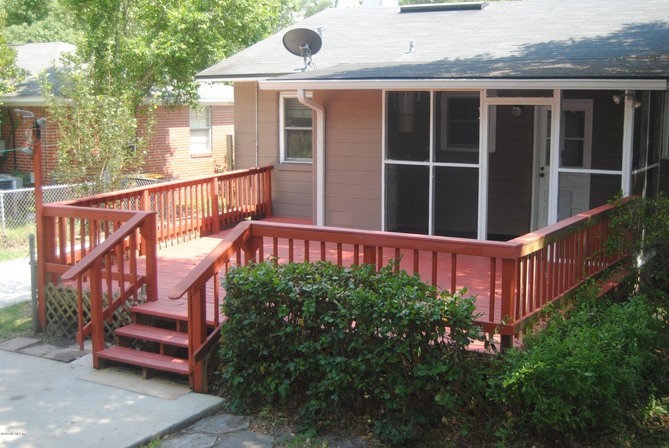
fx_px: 865
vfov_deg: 29.0
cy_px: 224
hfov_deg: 42.3
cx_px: 334
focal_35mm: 46
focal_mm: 31
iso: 110
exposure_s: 1/125
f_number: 4.2
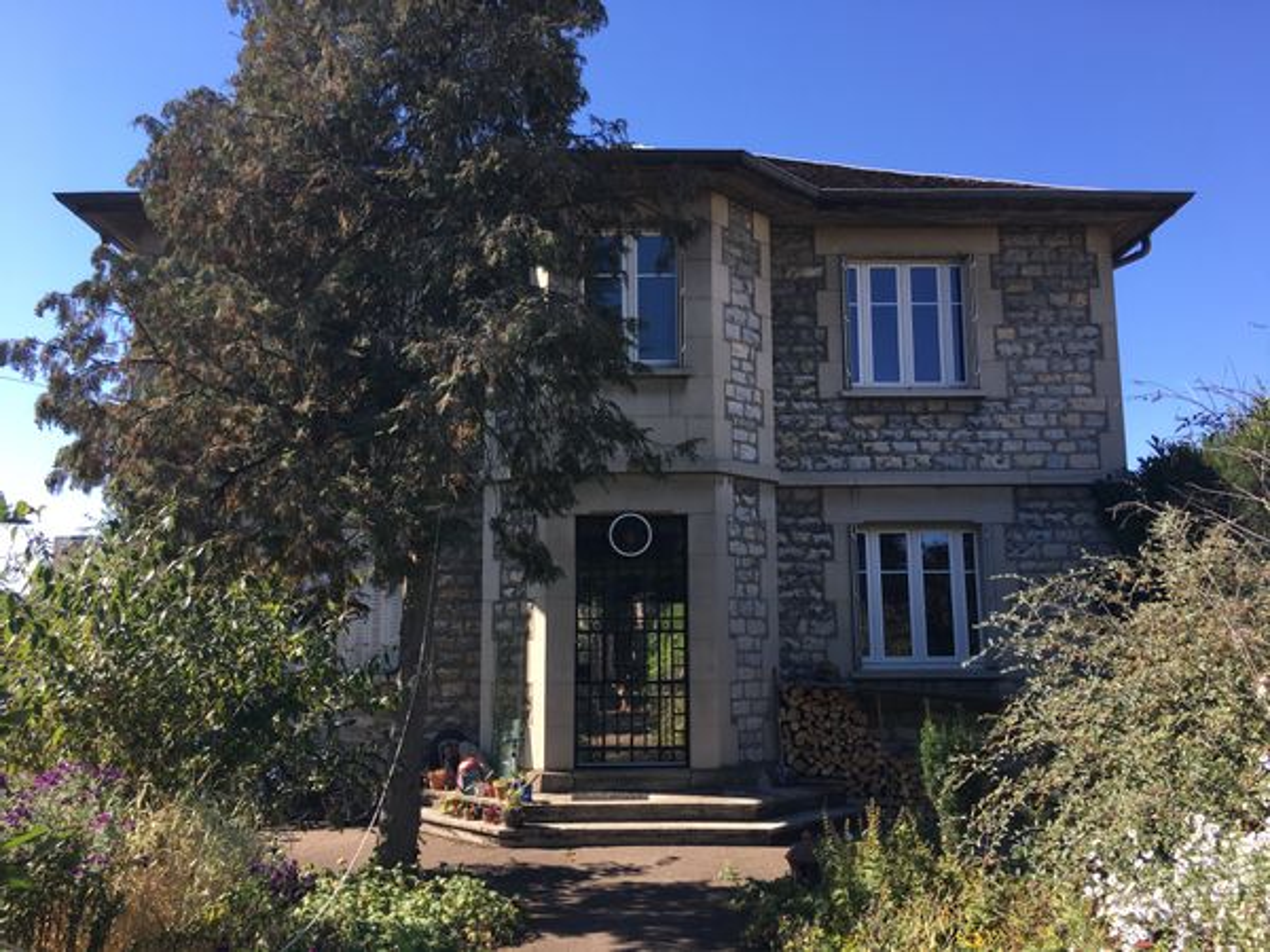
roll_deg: +0.8
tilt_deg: +9.2
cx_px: 635
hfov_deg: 61.7
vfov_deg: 48.2
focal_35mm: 29
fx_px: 1064
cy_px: 476
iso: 25
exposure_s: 1/527
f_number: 2.2
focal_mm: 4.15
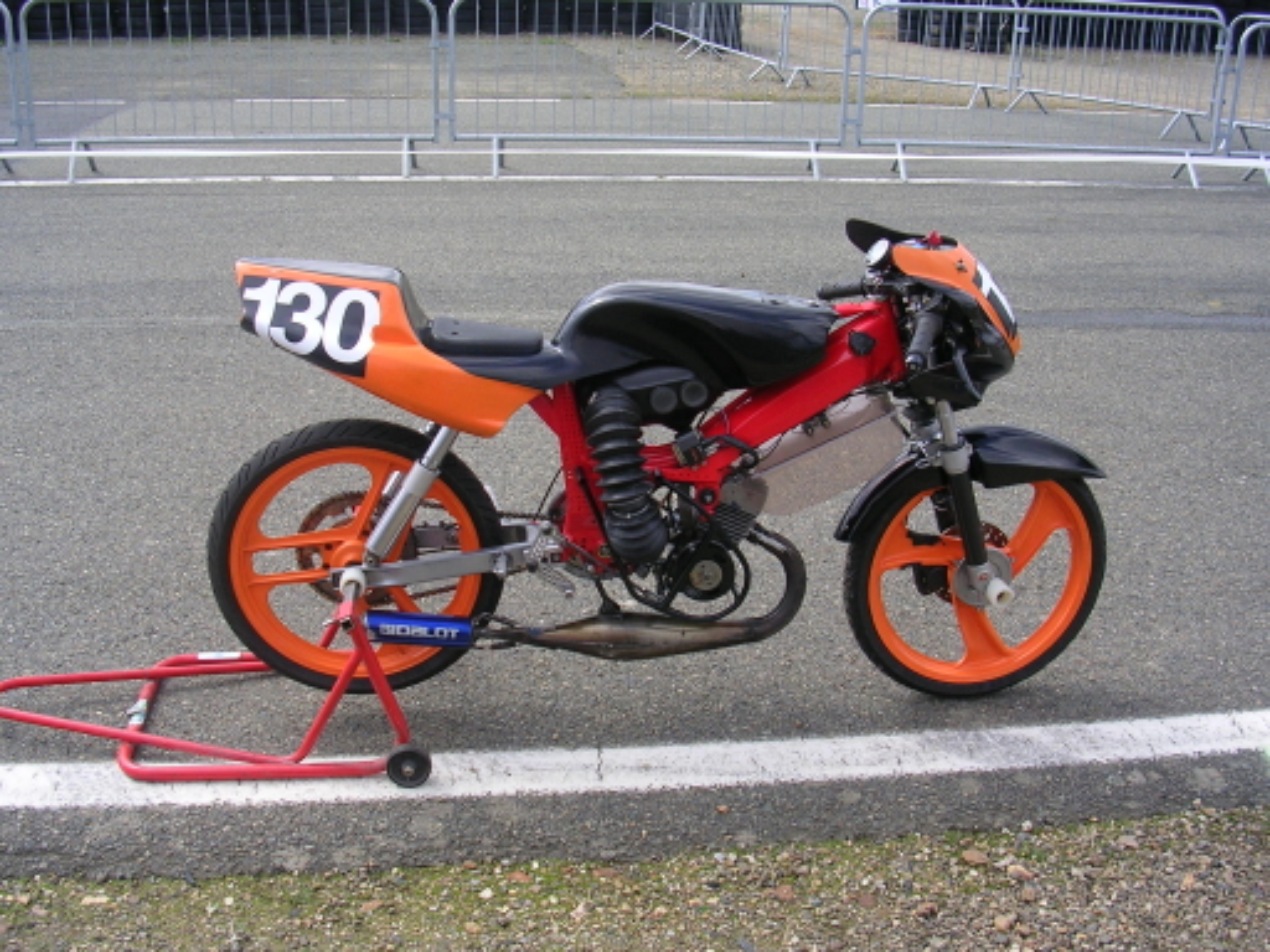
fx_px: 1394
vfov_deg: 37.7
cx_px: 635
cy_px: 476
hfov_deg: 49.0
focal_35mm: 38
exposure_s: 1/447
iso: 50
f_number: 2.8
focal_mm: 5.8
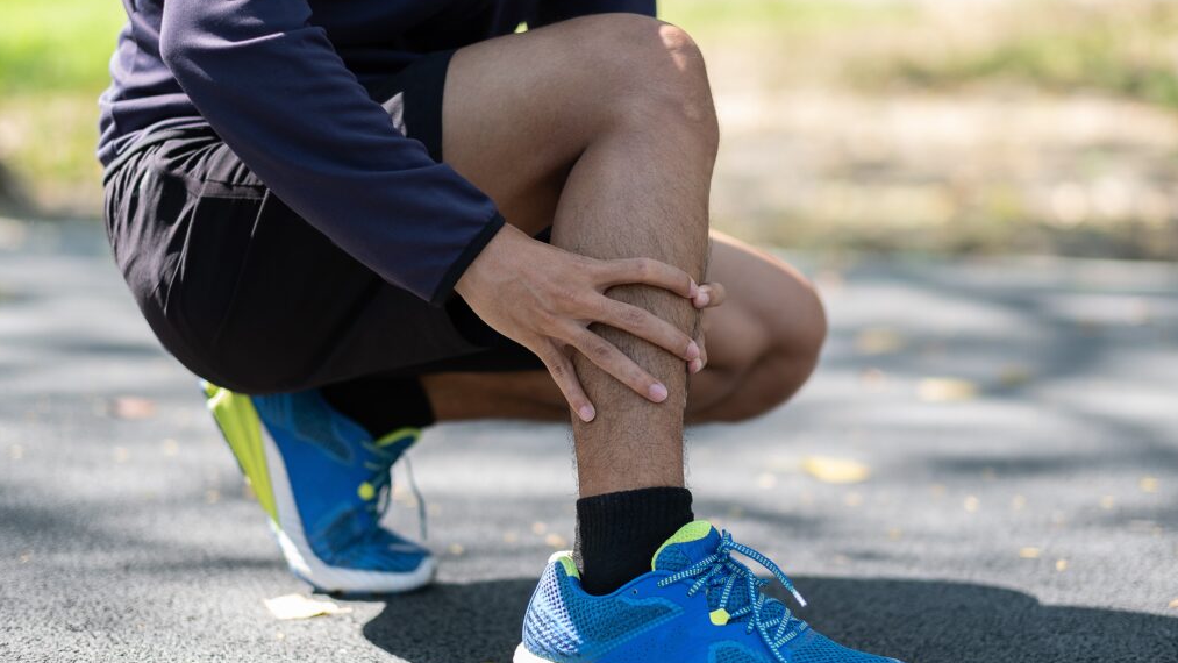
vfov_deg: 13.6
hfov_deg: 23.9
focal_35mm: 89
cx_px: 592
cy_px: 362
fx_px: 2780
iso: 200
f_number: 1.4
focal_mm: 56
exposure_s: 1/1100
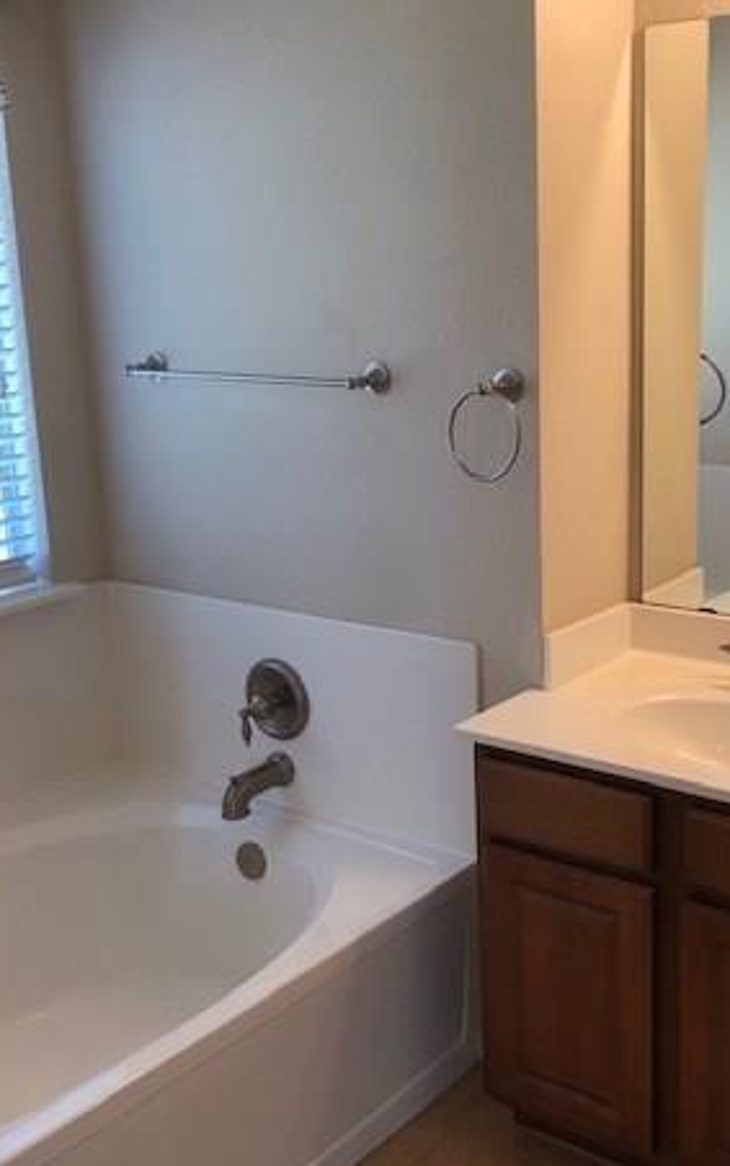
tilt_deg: -14.9
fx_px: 1335
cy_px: 575
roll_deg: +2.2
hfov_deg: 30.3
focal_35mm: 42
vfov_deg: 47.2
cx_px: 511
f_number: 1.8
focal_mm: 4
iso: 32
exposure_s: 1/30
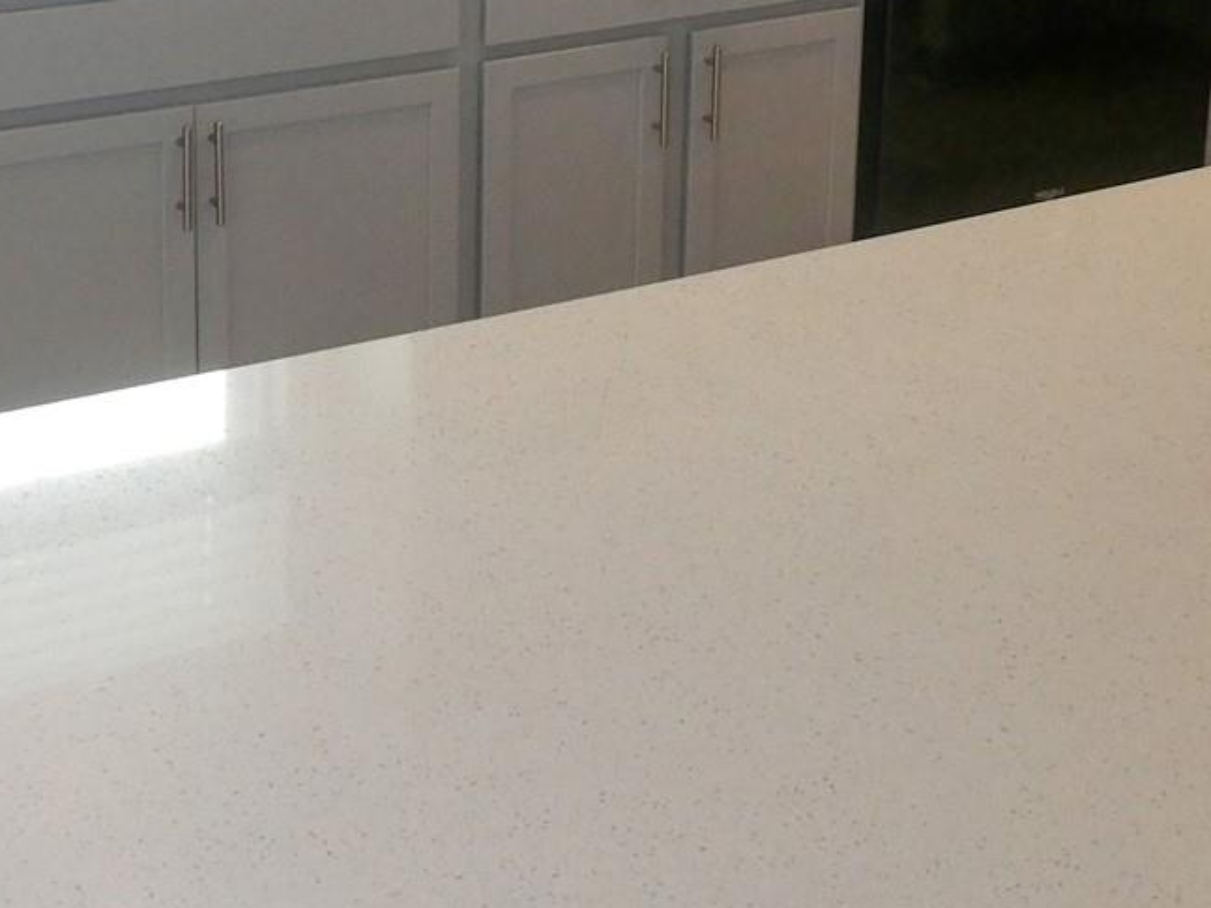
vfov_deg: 18.9
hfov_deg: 25.7
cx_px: 552
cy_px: 15
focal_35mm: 76
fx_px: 2658
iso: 250
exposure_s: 1/60
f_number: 3.3
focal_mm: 4.3
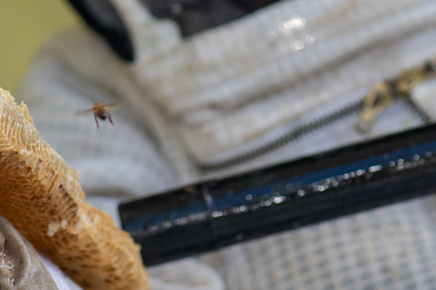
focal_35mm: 328
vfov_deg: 4.2
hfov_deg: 6.3
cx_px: 386
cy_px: -153
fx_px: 3973
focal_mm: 85
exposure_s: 1/1000
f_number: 2.8
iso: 100
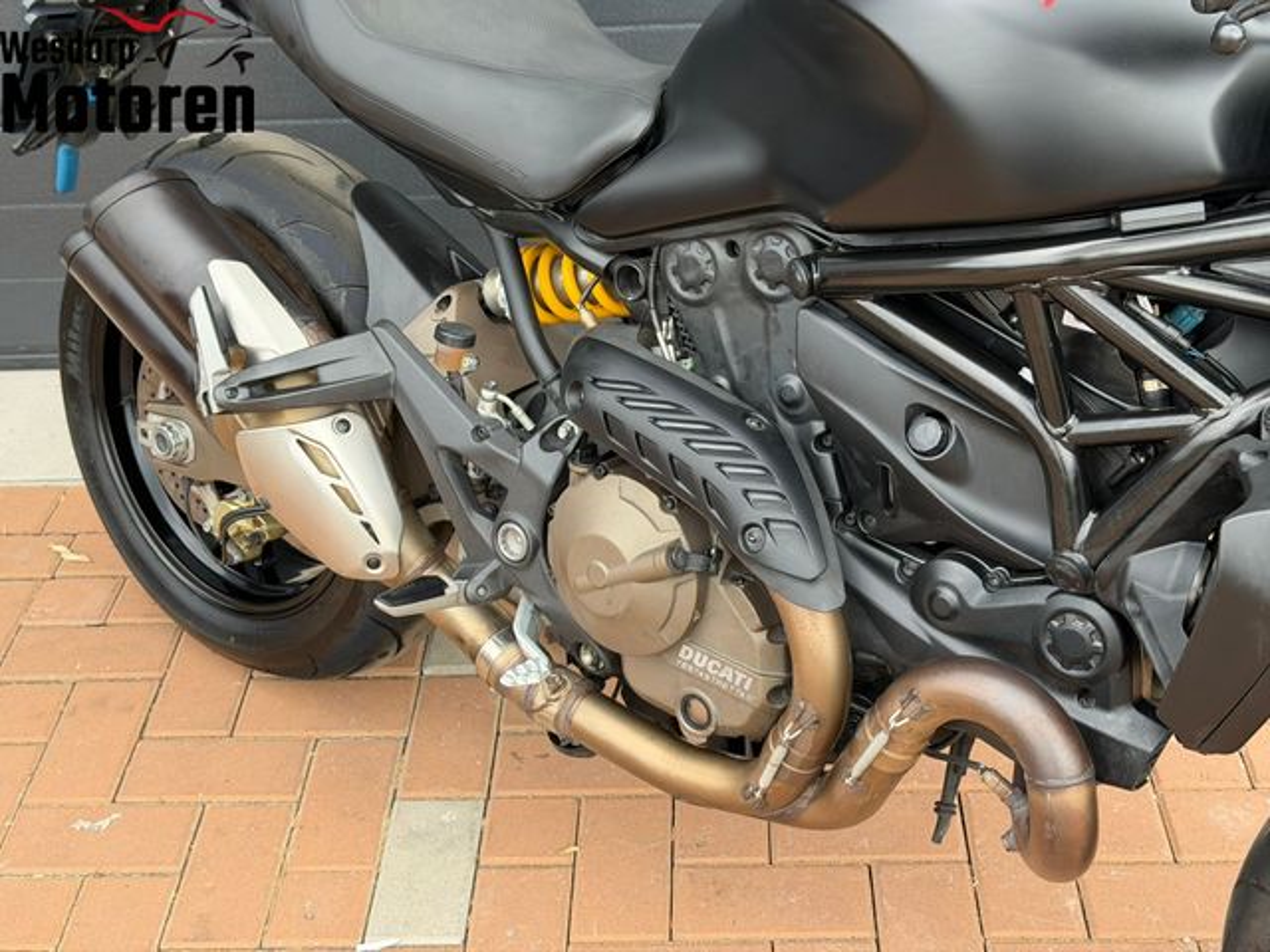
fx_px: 1761
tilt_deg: -31.7
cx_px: 635
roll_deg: +4.3
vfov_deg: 30.3
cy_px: 476
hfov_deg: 39.7
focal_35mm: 48
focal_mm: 6.76
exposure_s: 1/652
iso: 80
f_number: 1.78
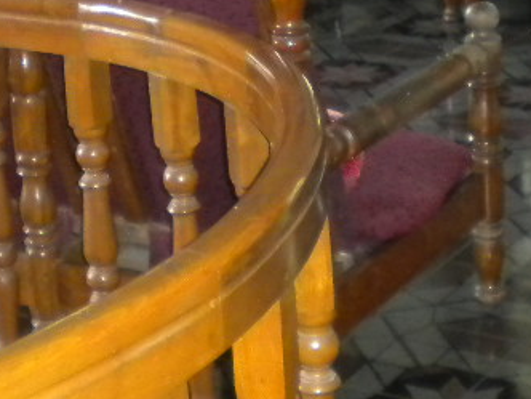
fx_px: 1657
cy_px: -24
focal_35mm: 108
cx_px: 245
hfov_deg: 18.2
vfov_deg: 13.5
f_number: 3.1
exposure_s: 1/30
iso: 548
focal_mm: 6.3
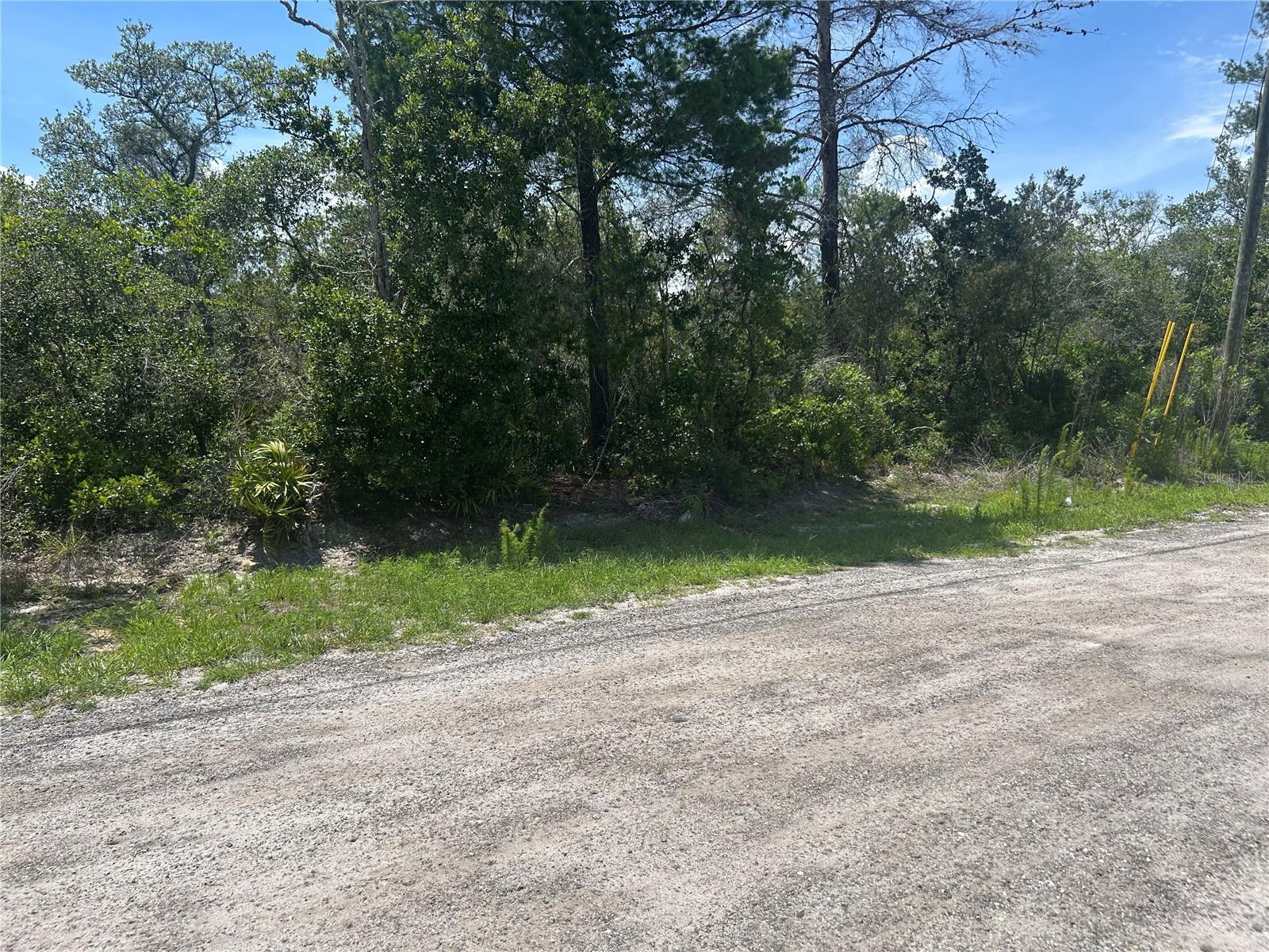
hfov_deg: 67.3
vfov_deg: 53.1
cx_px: 634
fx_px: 953
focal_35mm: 26
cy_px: 476
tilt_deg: -5.6
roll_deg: -2.2
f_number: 1.5
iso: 50
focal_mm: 5.7
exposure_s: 1/3571
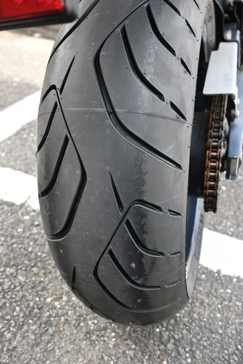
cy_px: 182
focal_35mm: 30
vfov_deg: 61.9
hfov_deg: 43.6
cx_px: 122
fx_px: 304
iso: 280
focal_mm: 20
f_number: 4
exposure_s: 1/250
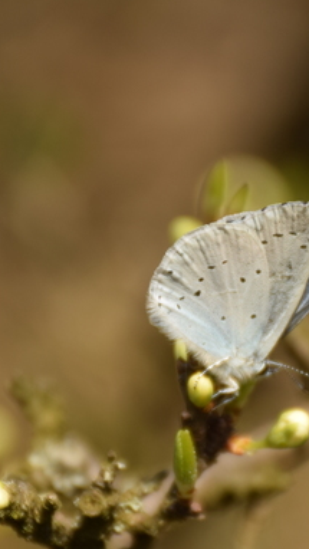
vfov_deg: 3.9
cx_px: 266
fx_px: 8052
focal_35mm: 553
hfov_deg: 2.2
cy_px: 358
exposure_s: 1/500
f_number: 5.6
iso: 160
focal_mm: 140
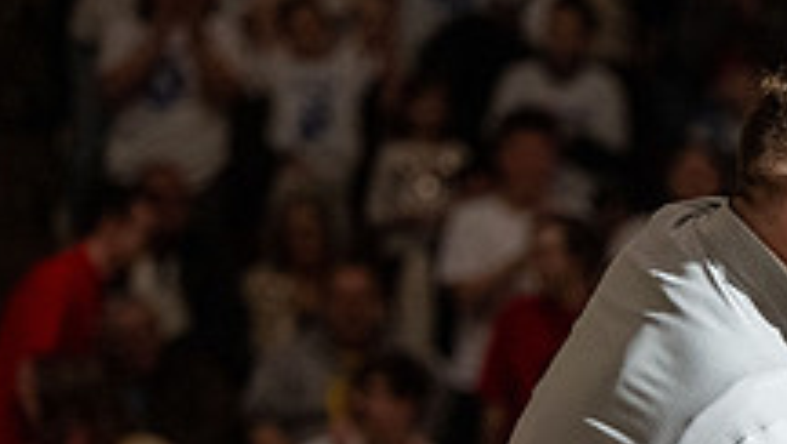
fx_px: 6747
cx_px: 692
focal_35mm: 323
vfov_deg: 3.8
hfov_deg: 6.7
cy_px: 453
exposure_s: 1/2500
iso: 4000
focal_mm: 115
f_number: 2.8
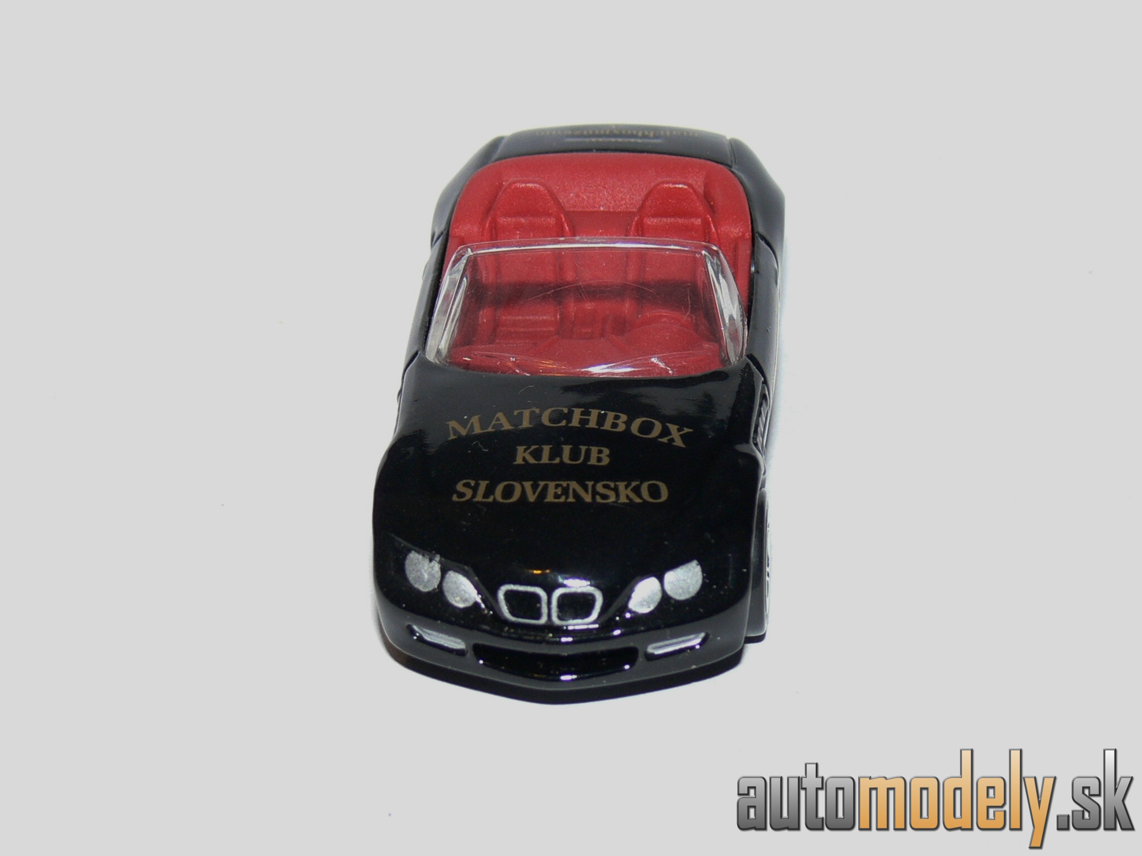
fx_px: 3266
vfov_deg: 14.9
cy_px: 428
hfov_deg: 19.8
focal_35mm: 99
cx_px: 571
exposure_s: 1/30
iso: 100
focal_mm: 14
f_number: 4
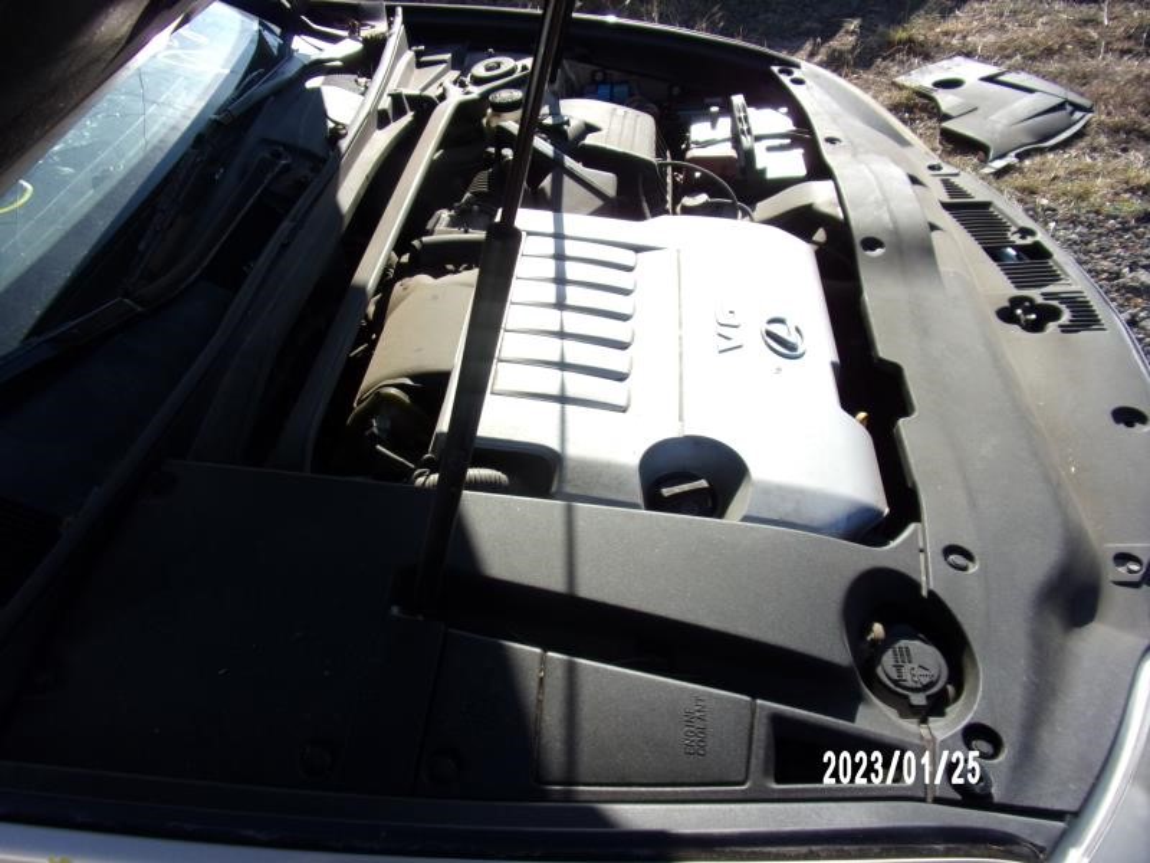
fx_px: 797
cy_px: 432
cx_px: 575
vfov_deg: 56.8
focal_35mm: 24
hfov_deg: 71.6
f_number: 3.3
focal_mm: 4.3
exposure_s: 1/640
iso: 80
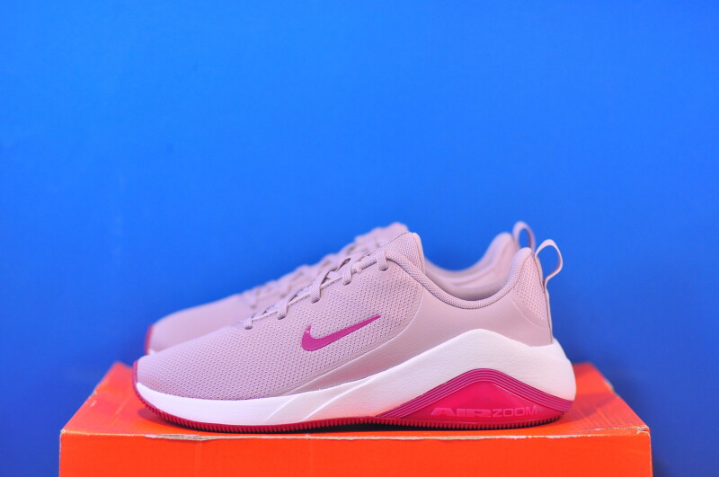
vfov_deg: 18.1
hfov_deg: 27.0
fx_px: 1496
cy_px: 238
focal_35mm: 75
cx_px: 360
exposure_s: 1/320
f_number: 2.2
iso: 250
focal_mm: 50
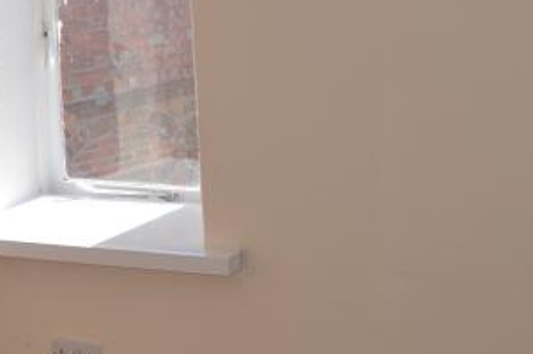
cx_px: 271
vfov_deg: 14.8
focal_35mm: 92
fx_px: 1361
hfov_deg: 22.2
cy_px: 130
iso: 100
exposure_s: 1/200
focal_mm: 18
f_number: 4
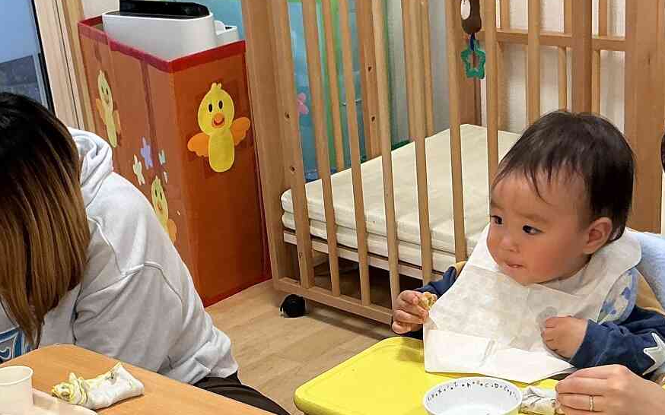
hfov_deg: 28.5
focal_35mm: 72
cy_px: 416
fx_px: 1305
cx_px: 254
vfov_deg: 17.7
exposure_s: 1/60
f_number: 1.8
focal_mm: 3
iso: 40
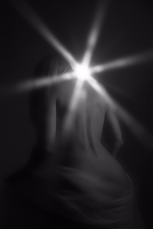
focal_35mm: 49
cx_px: 76
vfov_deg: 40.3
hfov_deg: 27.5
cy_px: 114
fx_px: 312
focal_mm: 49
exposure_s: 1/80
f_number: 5.6
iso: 125
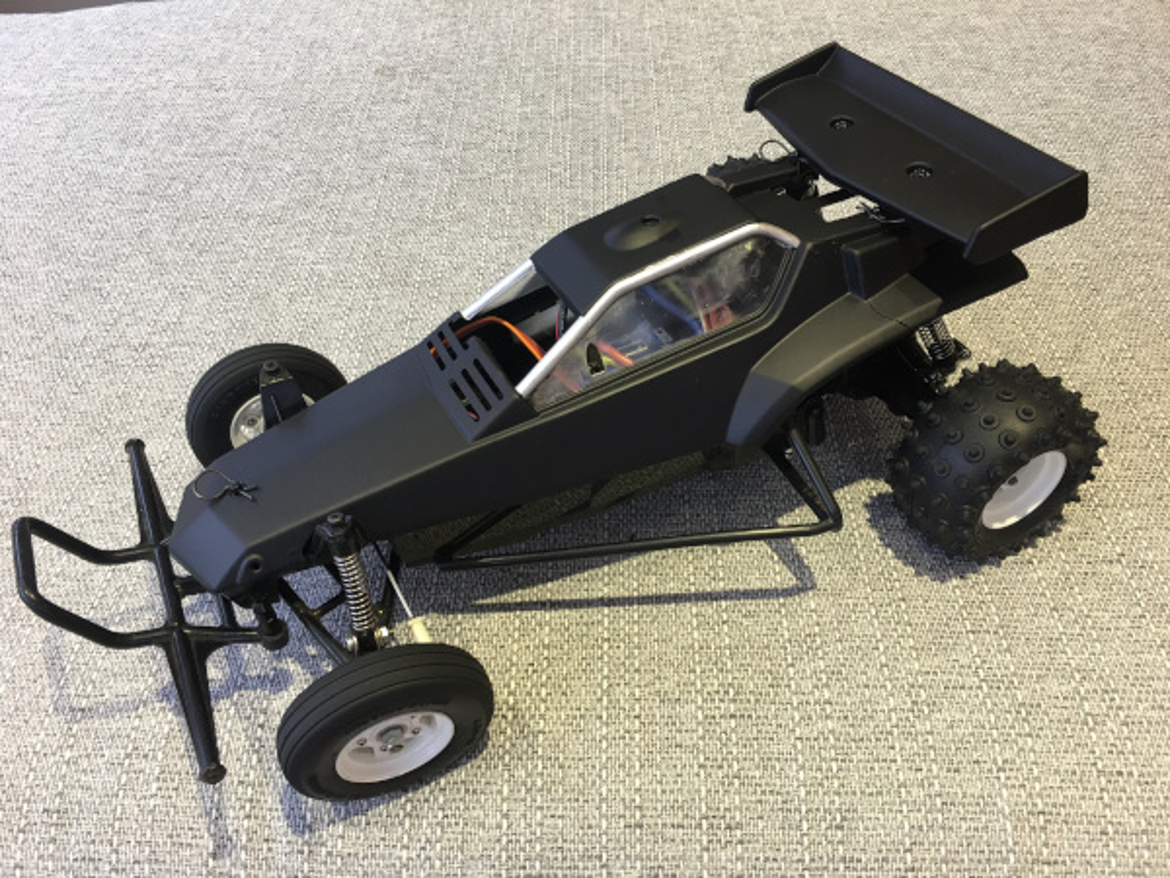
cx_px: 585
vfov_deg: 48.2
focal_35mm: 29
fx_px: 980
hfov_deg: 61.7
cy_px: 439
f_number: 2.2
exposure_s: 1/17
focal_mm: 4.15
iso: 40
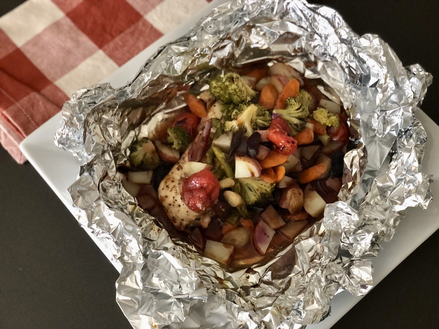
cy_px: 164
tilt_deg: -69.3
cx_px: 220
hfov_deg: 36.8
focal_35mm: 52
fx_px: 659
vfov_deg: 28.0
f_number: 2.4
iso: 160
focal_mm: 6
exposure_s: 1/20
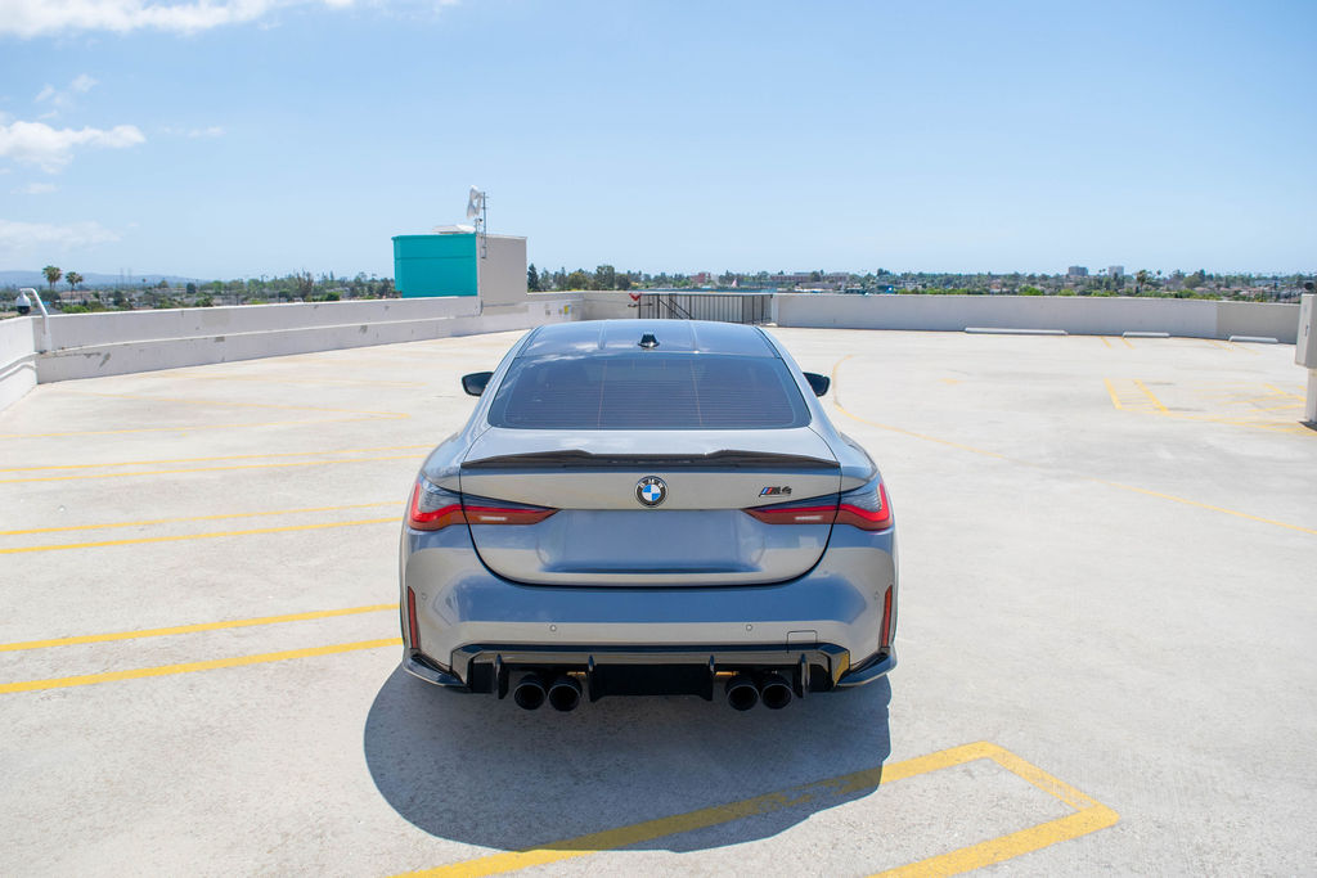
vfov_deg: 47.5
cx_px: 658
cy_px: 439
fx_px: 998
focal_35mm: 27
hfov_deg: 66.8
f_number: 6.3
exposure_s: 1/1600
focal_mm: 18
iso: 400
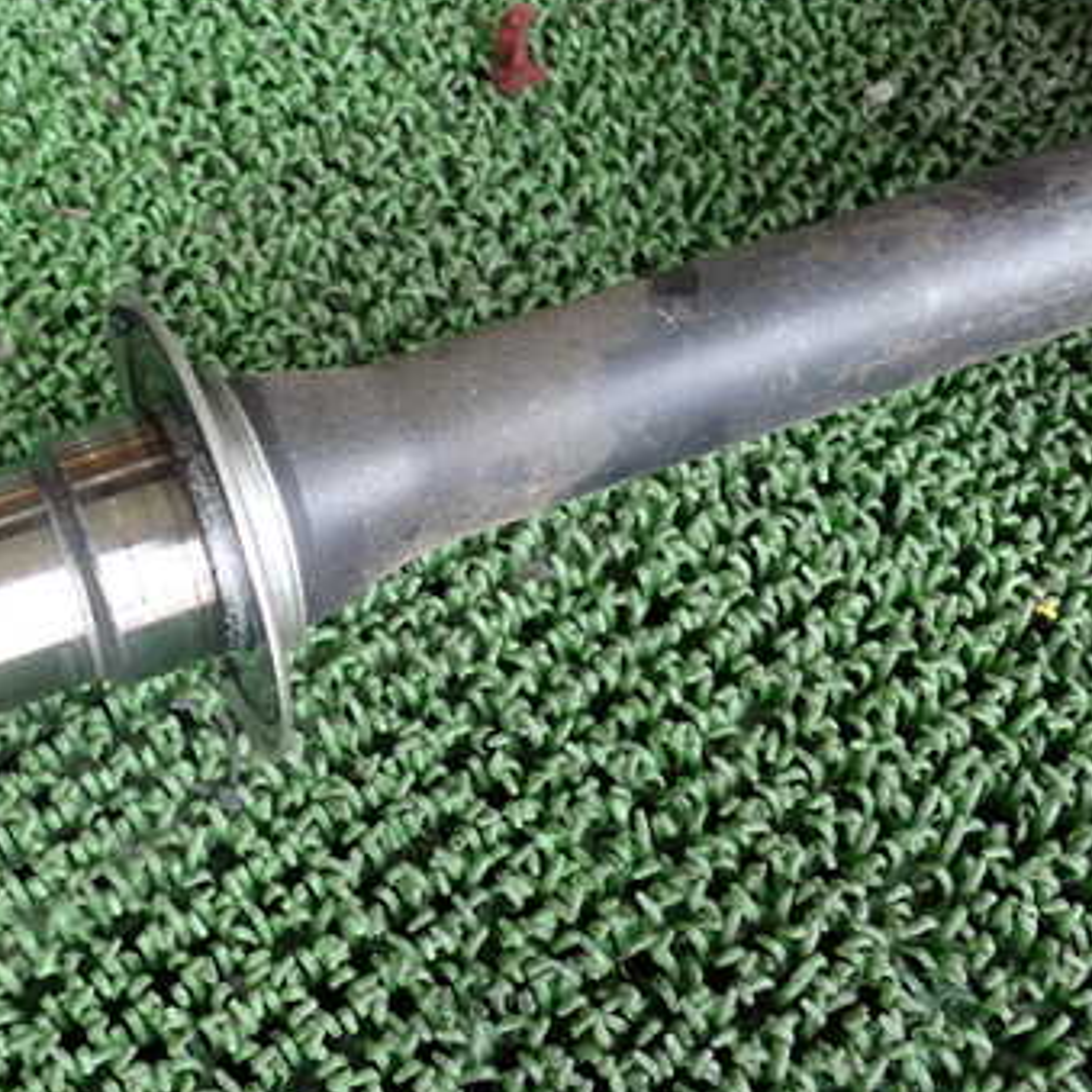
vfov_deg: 36.1
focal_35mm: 47
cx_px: 232
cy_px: 548
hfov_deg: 35.0
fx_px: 1677
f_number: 2.3
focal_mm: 5.4
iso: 200
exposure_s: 1/100
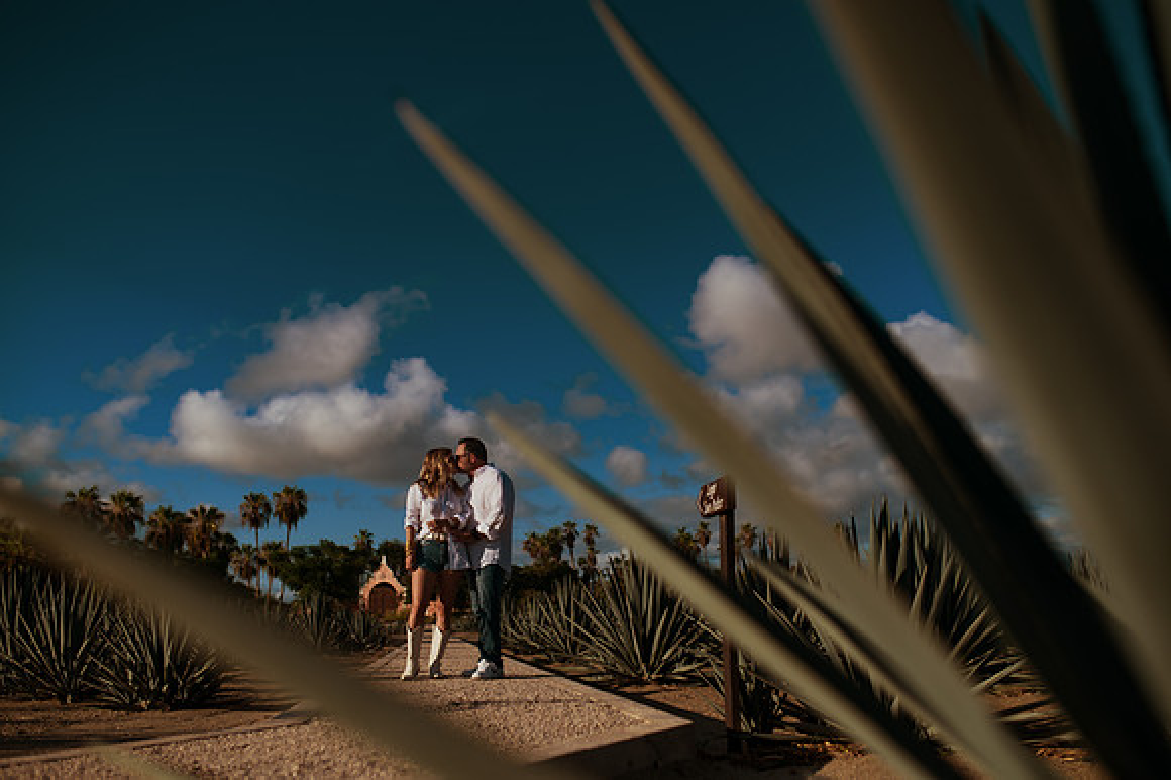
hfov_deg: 54.5
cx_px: 586
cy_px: 390
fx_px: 1138
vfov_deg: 37.8
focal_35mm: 35
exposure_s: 1/5000
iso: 64
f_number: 2.2
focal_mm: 35
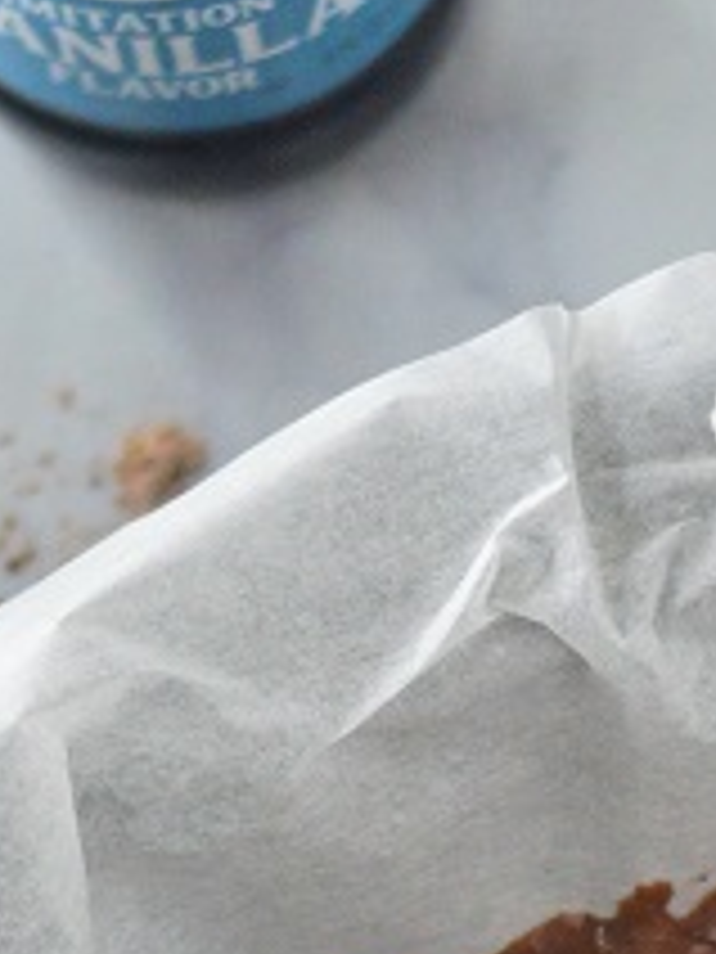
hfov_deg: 4.8
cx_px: 1031
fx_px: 8467
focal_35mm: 307
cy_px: 1804
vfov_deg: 6.3
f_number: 2.8
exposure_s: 1/500
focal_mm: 50
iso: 1000
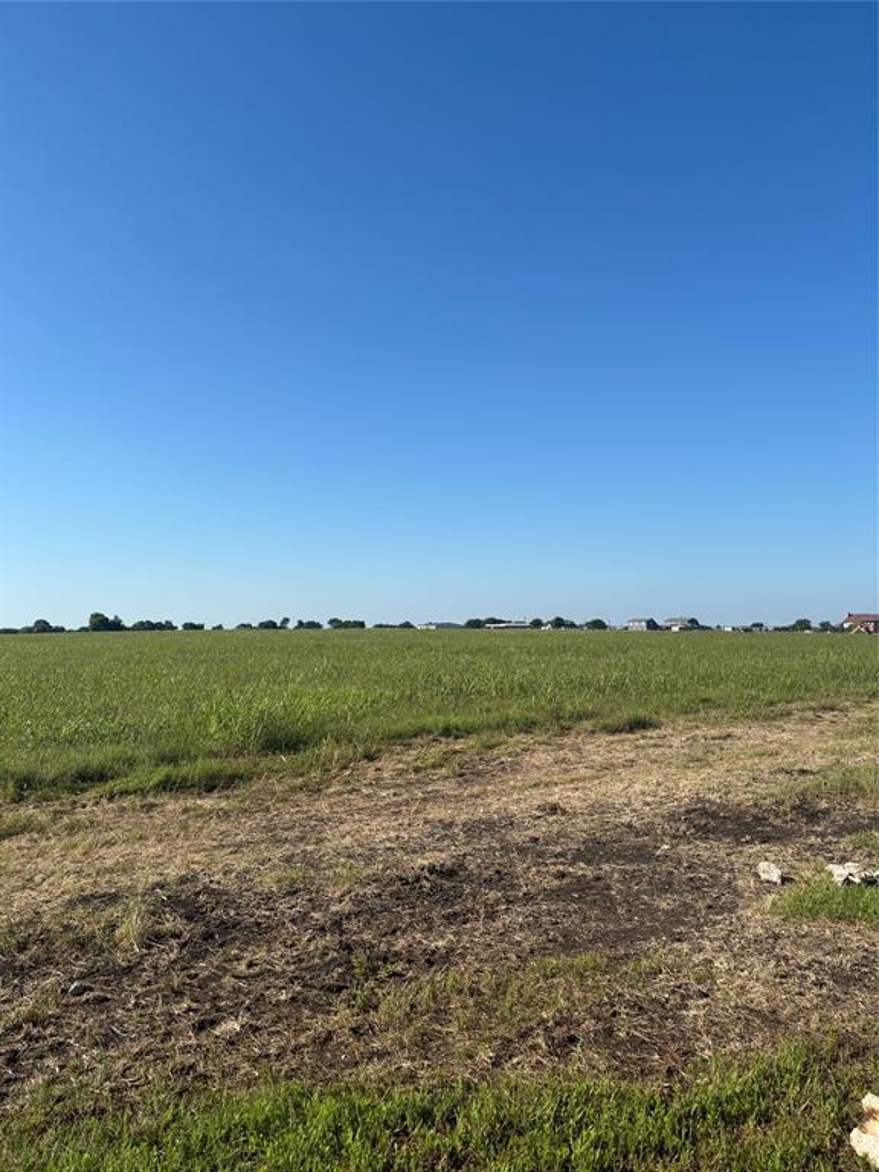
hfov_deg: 53.1
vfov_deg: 67.3
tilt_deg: +1.7
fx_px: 880
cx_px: 440
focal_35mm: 26
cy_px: 586
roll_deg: -0.6
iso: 50
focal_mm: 5.96
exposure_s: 1/3788
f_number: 1.6
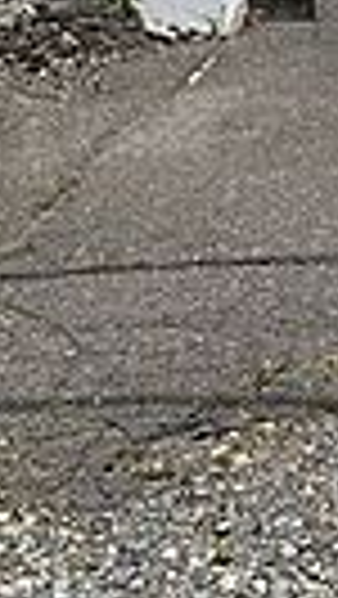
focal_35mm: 102
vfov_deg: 20.9
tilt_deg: -19.3
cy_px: 319
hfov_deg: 10.6
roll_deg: -0.8
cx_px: 735
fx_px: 1622
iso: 25
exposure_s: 1/2481
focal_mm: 4.25
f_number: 1.8
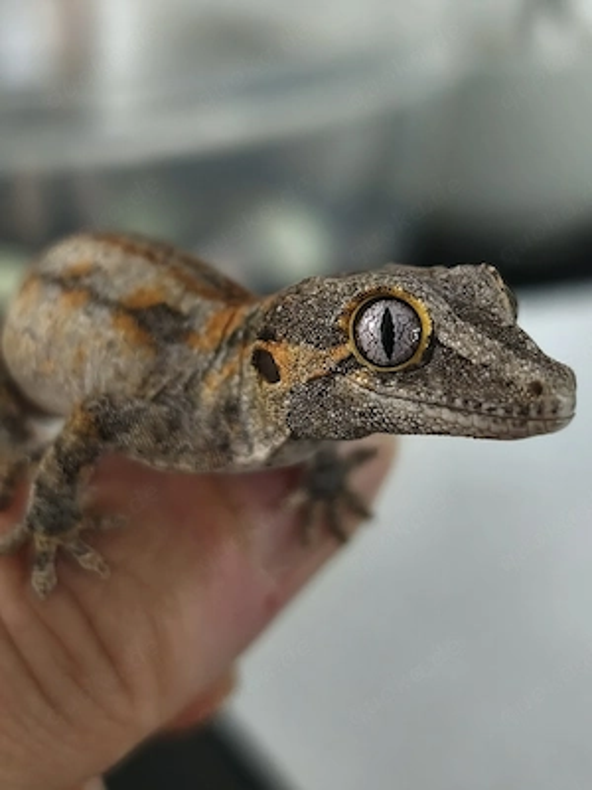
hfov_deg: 31.5
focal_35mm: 46
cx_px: 296
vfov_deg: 41.2
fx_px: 1049
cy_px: 395
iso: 2000
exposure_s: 1/33.4
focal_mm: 6.06
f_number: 1.7
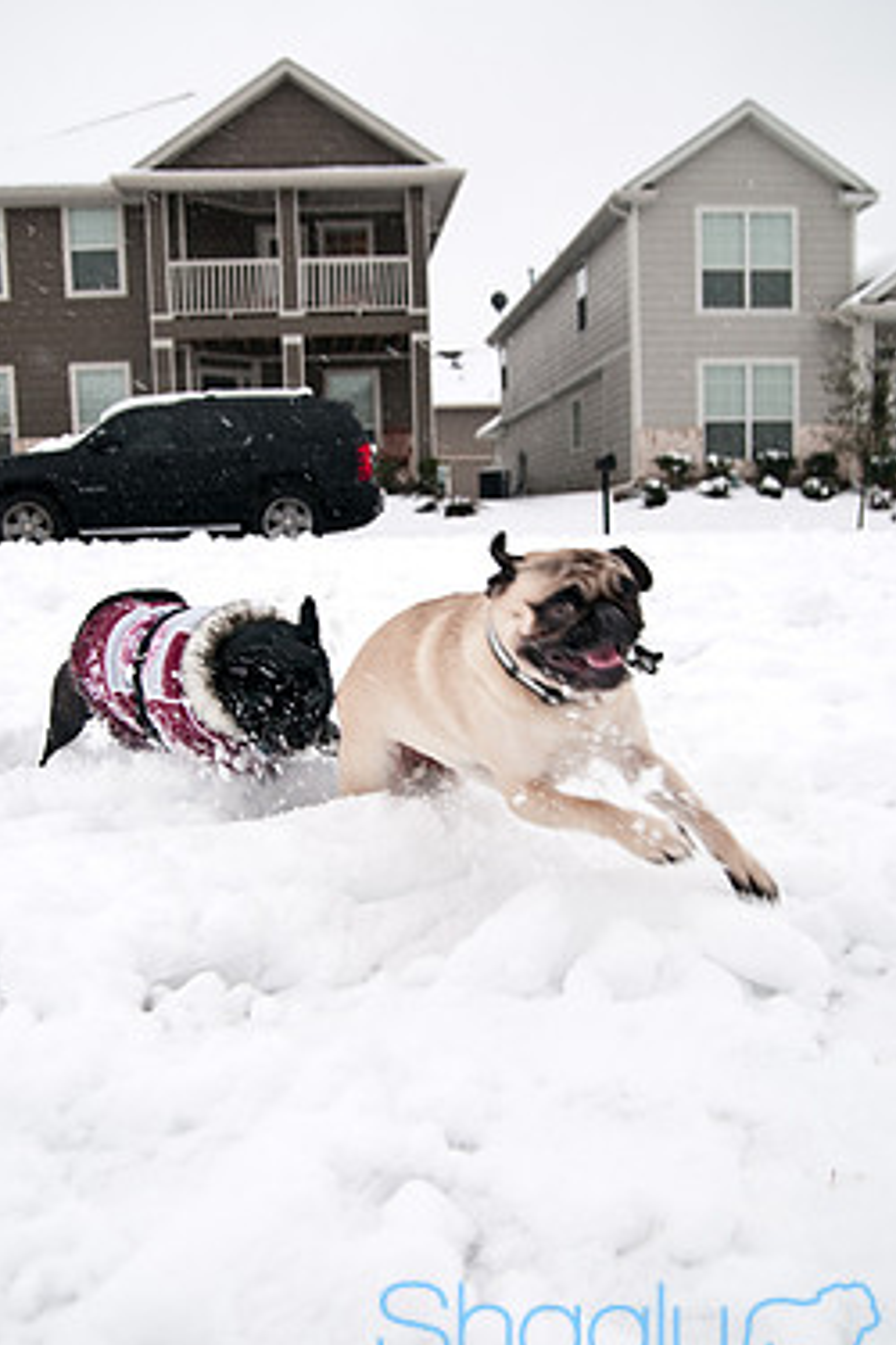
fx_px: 1142
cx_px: 407
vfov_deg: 60.9
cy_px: 699
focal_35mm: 31
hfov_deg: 42.8
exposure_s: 1/320
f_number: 3.2
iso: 200
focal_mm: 17
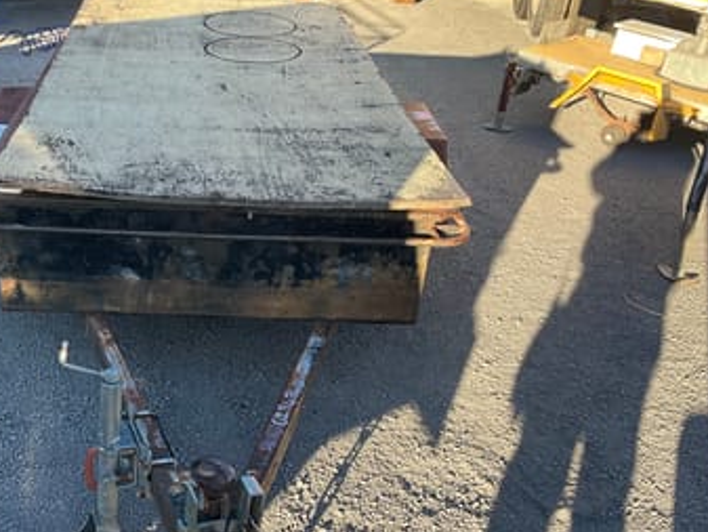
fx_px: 880
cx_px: 225
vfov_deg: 33.6
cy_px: 304
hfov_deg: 43.1
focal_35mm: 43
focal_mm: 3
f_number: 1.8
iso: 25
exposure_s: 1/292
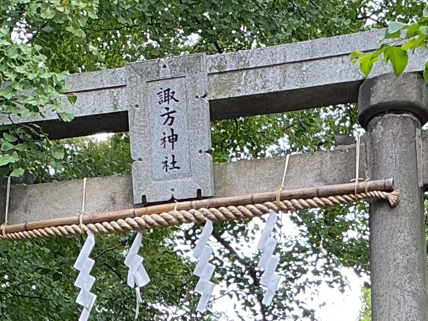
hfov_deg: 16.3
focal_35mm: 120
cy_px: 393
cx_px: 89
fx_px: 1484
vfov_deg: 12.1
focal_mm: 3
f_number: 1.8
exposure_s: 1/103
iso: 16
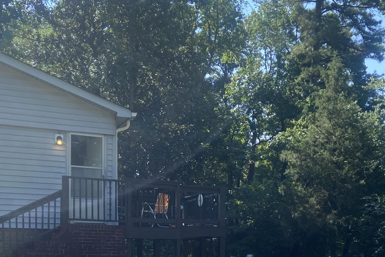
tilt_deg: +0.1
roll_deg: -0.1
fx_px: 631
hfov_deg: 33.8
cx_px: 230
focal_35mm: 59
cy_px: 264
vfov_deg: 22.0
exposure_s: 1/864
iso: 32
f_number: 1.8
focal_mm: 4.25
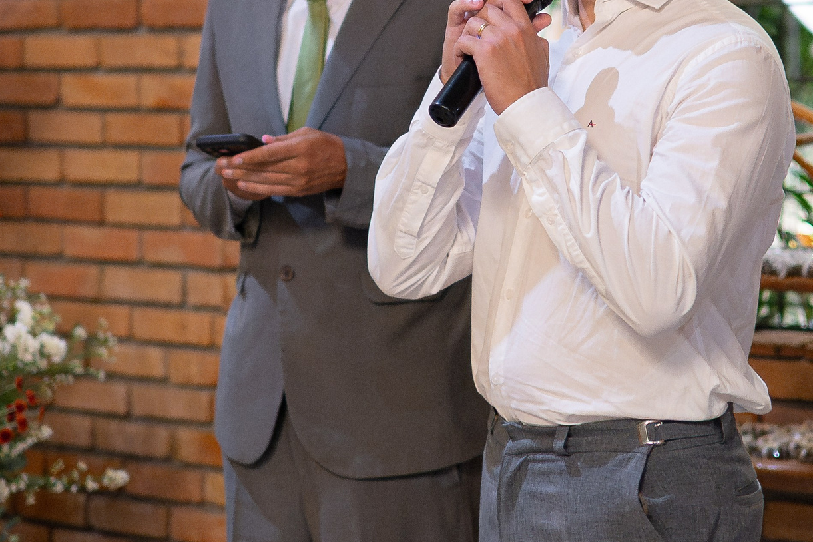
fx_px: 2461
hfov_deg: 18.7
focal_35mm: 109
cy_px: 78
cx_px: 476
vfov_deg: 12.5
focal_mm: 35
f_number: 1.4
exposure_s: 1/320
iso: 4000
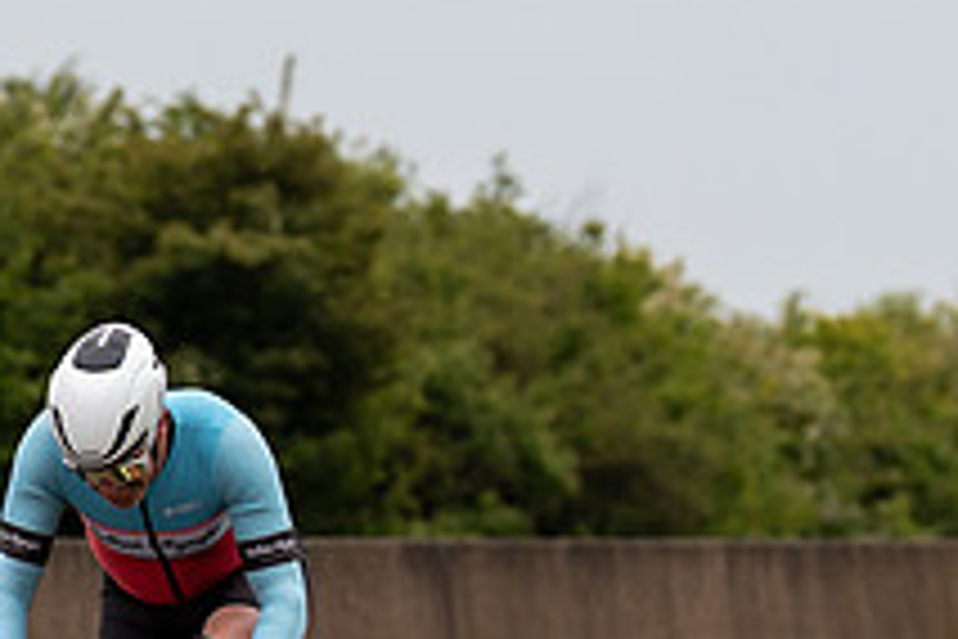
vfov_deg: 2.6
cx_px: 255
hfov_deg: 3.8
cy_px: 608
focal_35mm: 537
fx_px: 14289
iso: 200
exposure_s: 1/1000
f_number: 3.5
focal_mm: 116
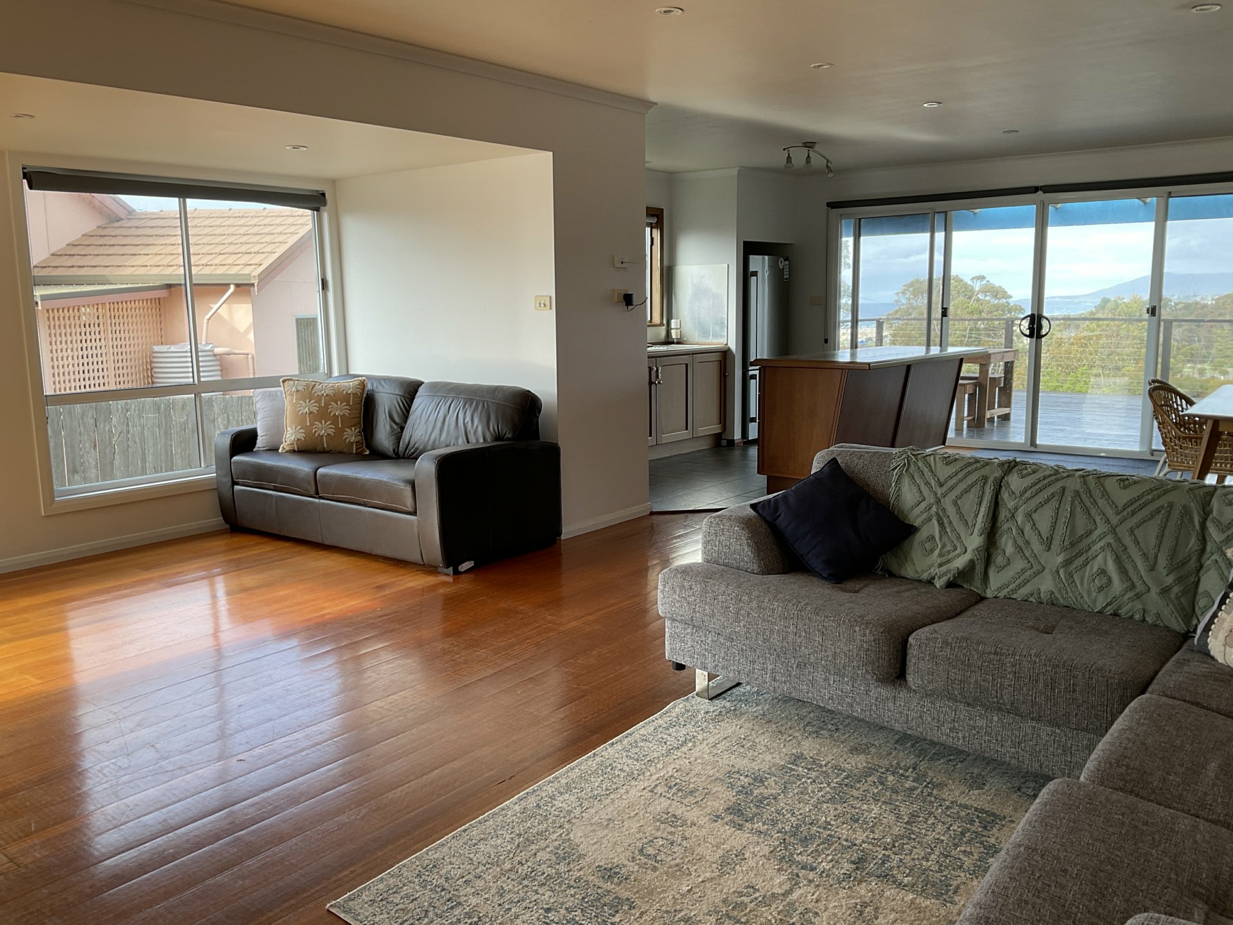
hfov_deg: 61.7
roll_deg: +0.5
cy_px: 462
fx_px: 1033
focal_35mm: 29
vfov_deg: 48.2
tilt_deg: -9.0
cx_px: 616
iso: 16
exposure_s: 1/124
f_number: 1.8
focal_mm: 3
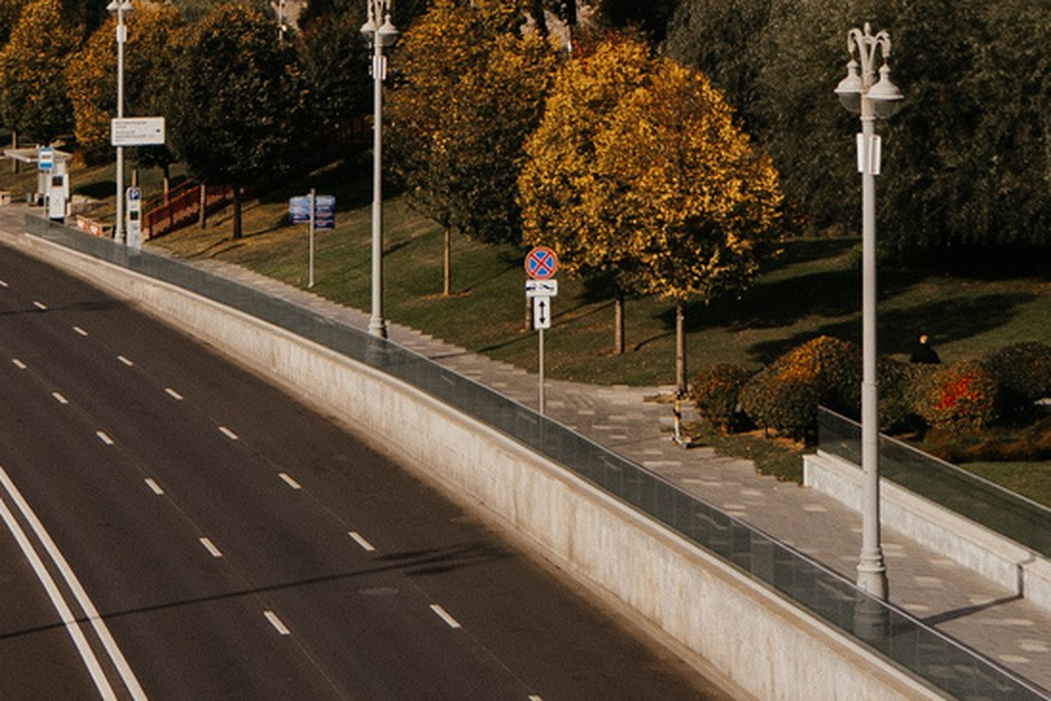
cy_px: -286
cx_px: 634
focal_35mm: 112
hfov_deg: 18.2
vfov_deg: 11.8
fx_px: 3270
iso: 100
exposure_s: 1/500
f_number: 4
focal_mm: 24
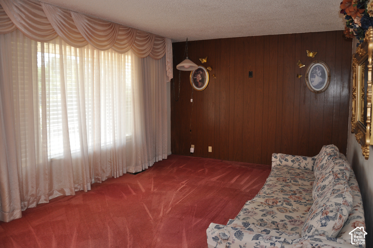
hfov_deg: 67.4
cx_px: 186
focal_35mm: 27
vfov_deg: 47.8
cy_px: 124
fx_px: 279
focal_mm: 18
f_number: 3.5
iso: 400
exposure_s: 1/125
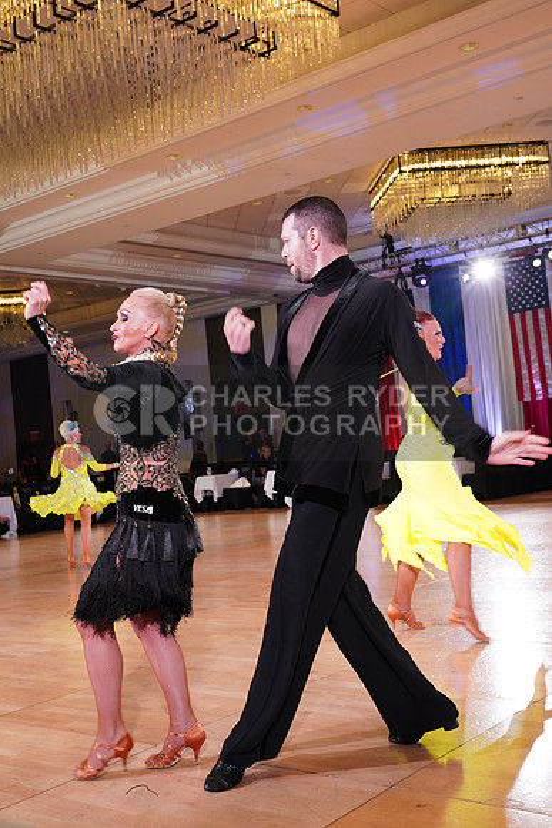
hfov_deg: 33.4
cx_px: 276
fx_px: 919
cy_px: 414
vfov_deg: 48.4
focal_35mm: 40
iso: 1600
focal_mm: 40
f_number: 5.6
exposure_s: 1/160
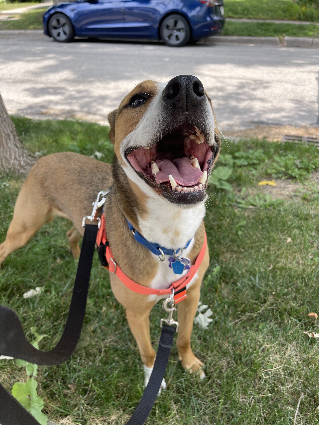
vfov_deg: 69.4
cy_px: 212
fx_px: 307
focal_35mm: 25
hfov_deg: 54.9
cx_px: 160
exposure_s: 1/464
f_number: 1.6
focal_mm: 5.1
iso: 32
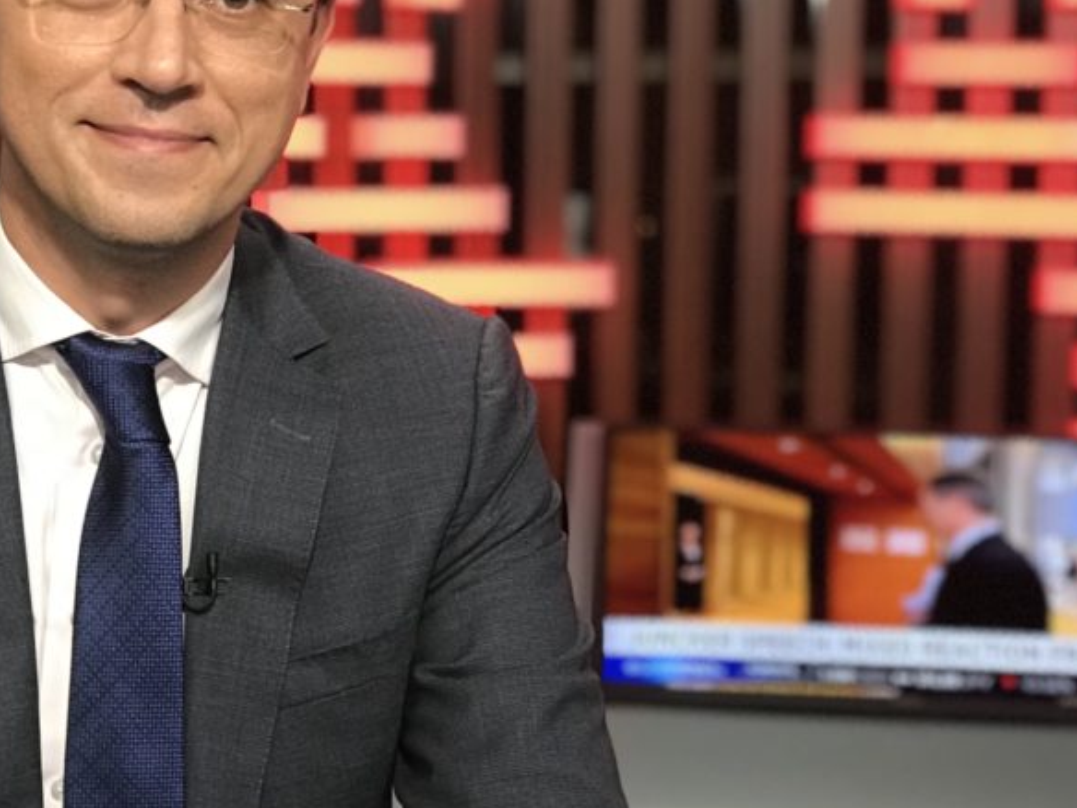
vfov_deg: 14.8
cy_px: 351
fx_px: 3111
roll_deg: -0.8
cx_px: 159
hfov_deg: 19.4
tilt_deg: -4.6
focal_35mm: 100
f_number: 2.8
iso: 200
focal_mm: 6.6
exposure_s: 1/60
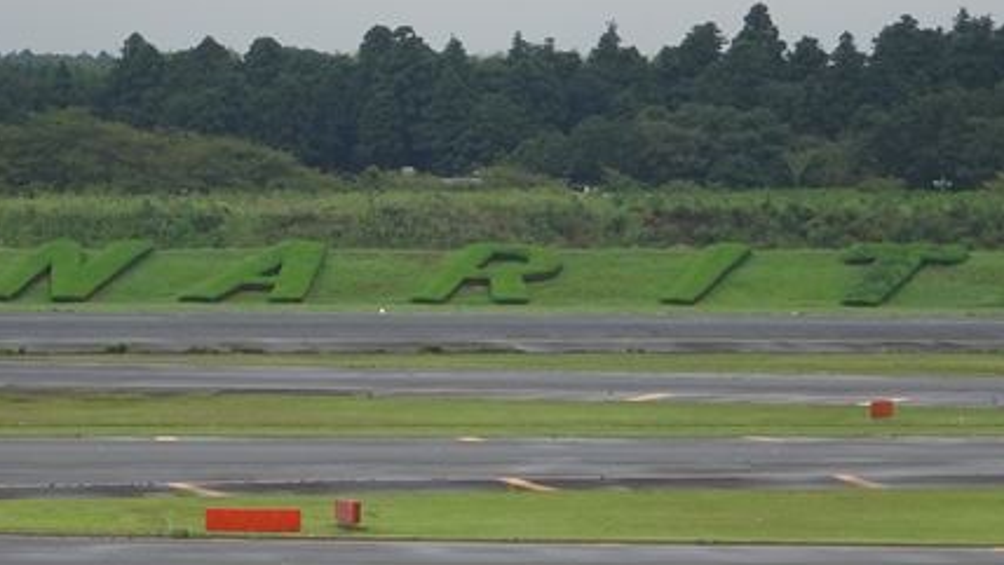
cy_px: 290
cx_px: 427
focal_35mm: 326
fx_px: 8681
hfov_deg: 6.6
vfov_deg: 3.7
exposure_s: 1/200
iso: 125
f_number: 5.6
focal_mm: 31.31
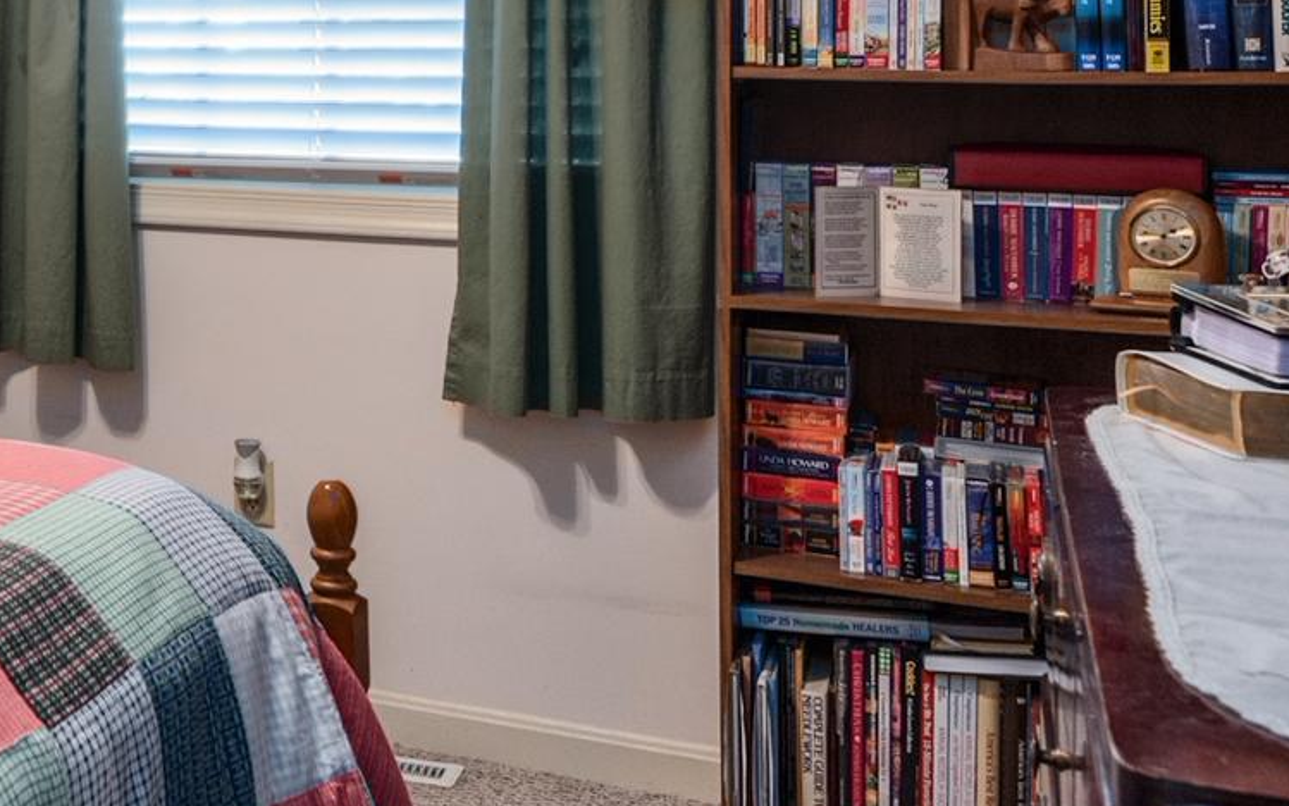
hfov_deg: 33.7
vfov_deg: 24.1
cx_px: -96
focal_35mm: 53
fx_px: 1862
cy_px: 182
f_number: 6.3
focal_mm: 19
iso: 320
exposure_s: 1/10
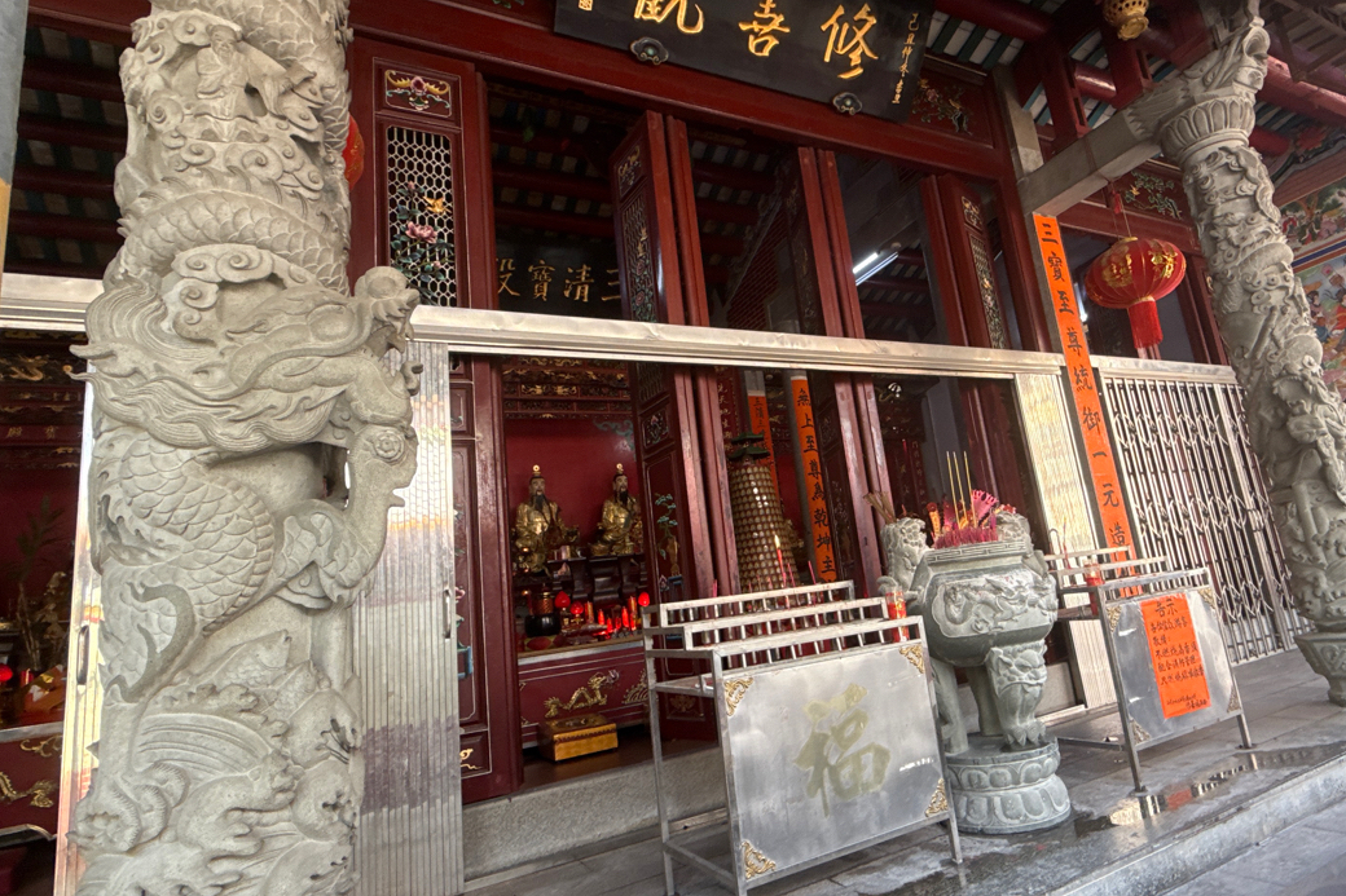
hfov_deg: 80.6
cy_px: 429
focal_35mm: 21
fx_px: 785
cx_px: 782
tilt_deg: +12.3
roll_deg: +8.4
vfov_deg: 59.5
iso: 125
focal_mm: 2.22
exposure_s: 1/99
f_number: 2.2
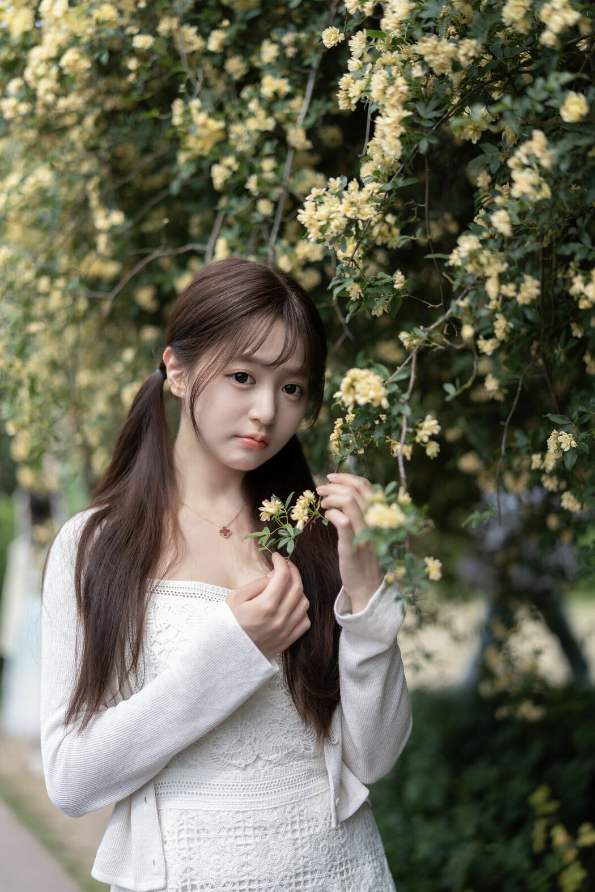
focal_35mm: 50
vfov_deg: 39.6
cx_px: 298
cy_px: 446
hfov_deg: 27.0
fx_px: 1239
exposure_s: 1/2500
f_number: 1.4
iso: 100
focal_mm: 50
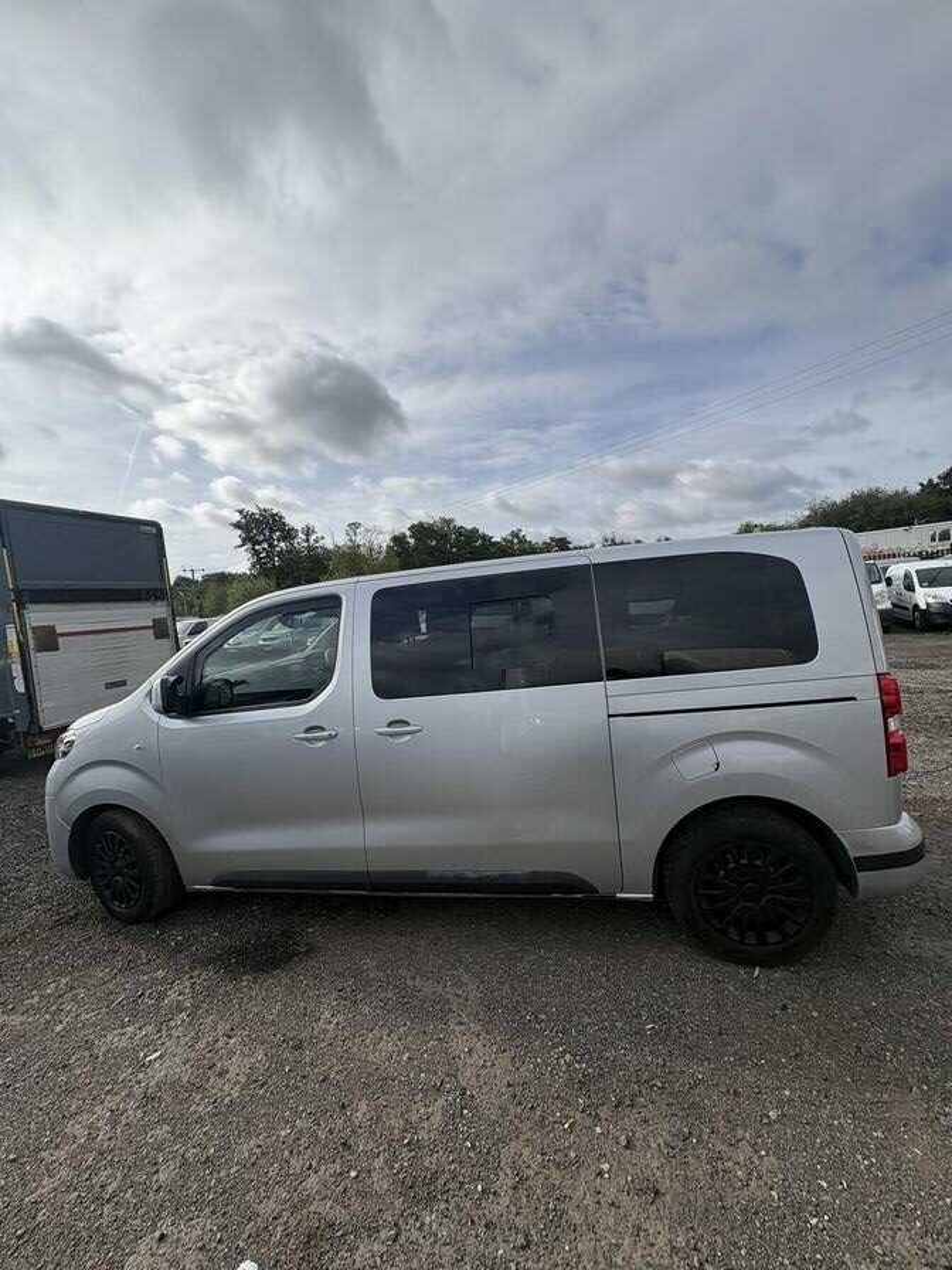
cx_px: 476
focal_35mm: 14
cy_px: 635
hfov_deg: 85.7
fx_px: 513
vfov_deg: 102.1
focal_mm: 2.22
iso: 50
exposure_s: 1/2342
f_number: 2.2
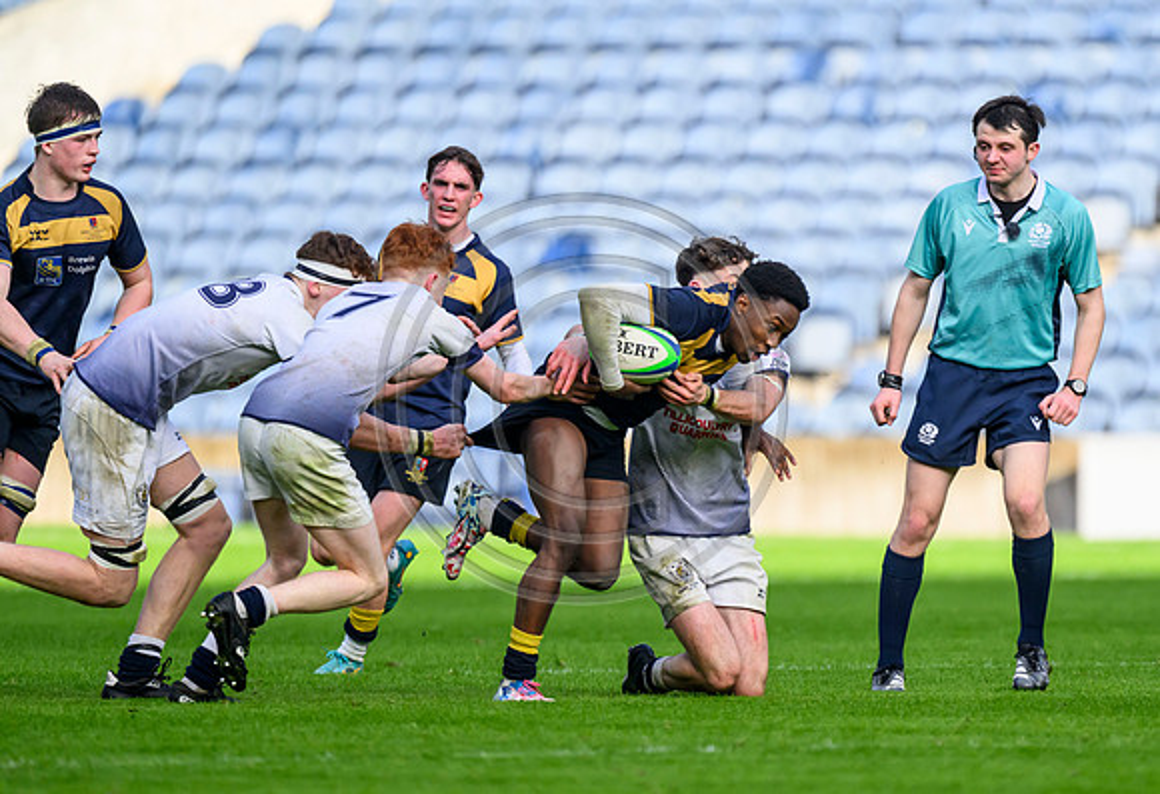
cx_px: 788
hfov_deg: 2.7
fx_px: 24629
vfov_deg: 1.8
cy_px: 517
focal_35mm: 758
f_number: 4
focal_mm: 560
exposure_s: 1/5000
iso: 2000
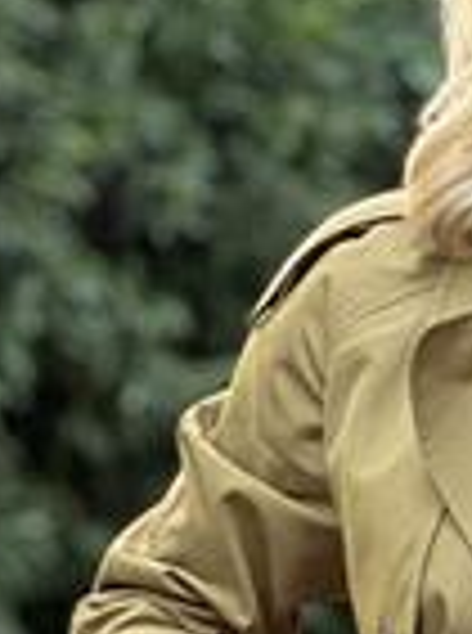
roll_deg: -1.4
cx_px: 629
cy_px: 1407
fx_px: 7999
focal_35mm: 438
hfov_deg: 3.4
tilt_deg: -2.4
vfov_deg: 4.5
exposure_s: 1/121
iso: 80
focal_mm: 9
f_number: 2.8
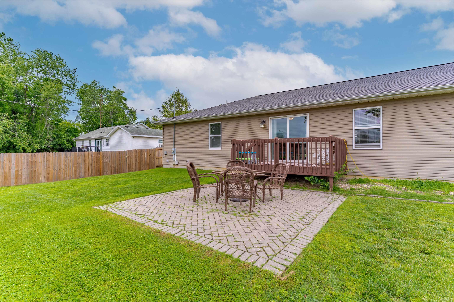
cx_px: 227
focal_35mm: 17
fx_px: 214
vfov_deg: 70.4
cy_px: 151
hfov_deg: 93.3
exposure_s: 1/800
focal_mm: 17
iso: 100
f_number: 8
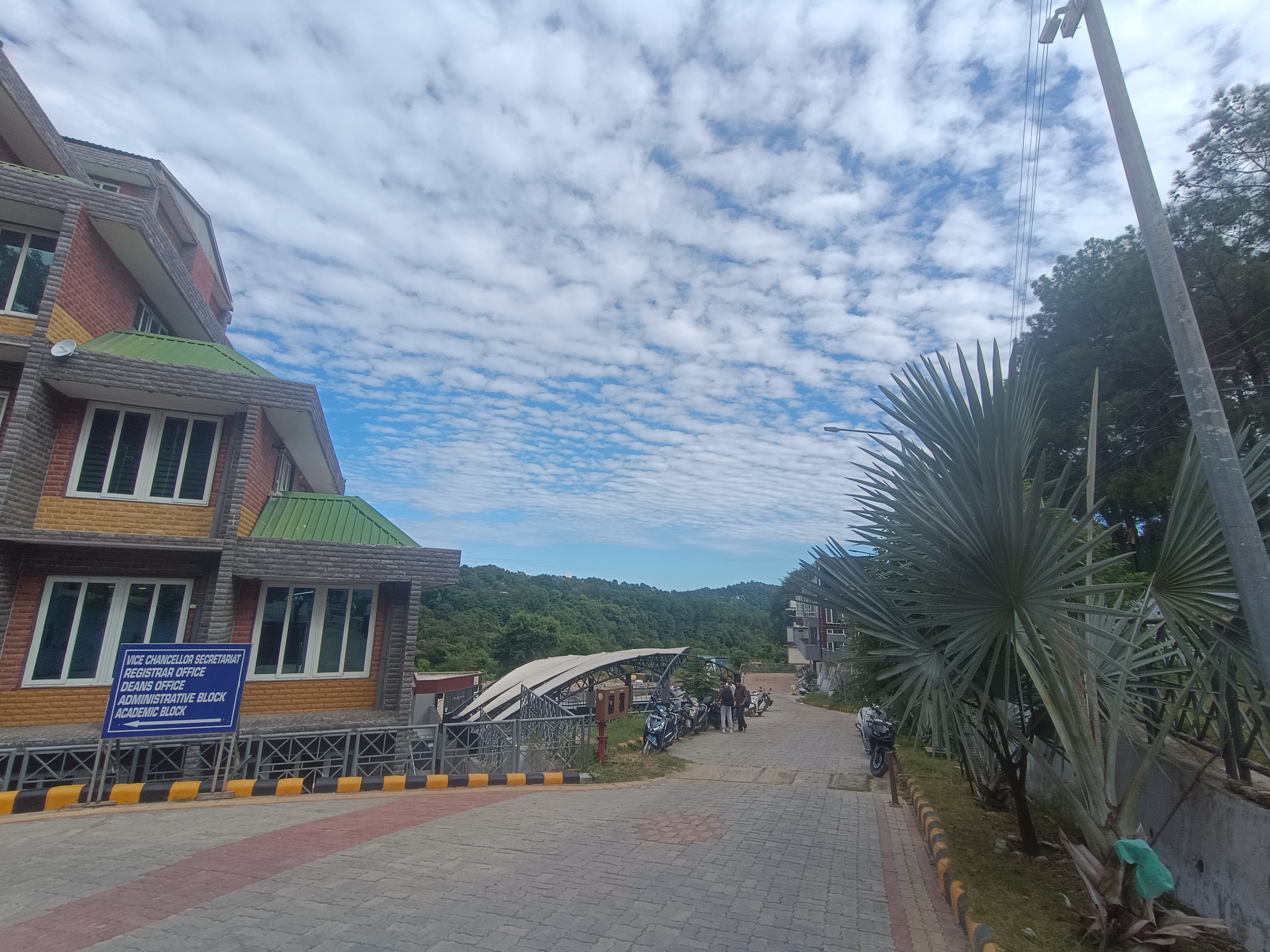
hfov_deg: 94.5
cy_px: 476
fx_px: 587
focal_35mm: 16
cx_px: 635
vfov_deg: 78.1
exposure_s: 1/936
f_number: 2.2
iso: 50
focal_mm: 1.66
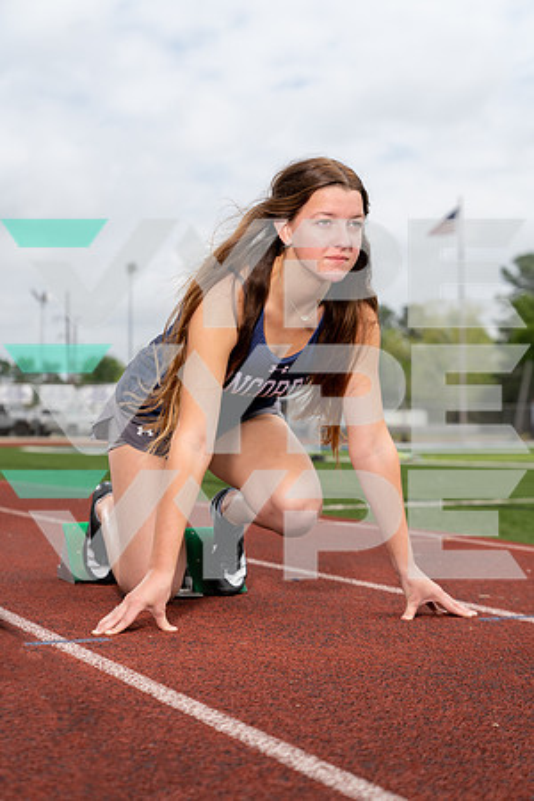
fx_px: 1424
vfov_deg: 31.4
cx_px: 267
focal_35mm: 64
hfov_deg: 21.2
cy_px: 400
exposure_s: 1/1600
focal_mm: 64
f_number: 4
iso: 250
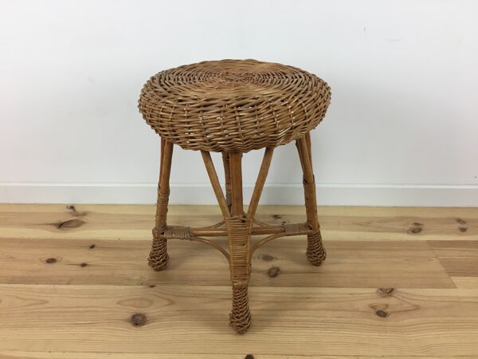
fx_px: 400
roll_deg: +0.0
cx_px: 239
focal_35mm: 29
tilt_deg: -27.7
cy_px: 180
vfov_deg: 48.2
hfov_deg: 61.7
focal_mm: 4.15
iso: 25
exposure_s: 1/33
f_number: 2.2
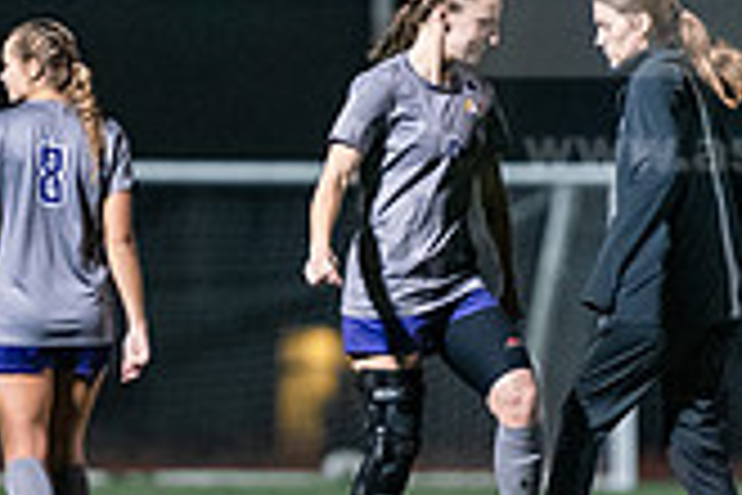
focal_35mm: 704
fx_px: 14509
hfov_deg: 2.9
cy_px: 245
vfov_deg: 2.0
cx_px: 319
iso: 8000
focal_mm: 200
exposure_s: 1/1000
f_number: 2.8
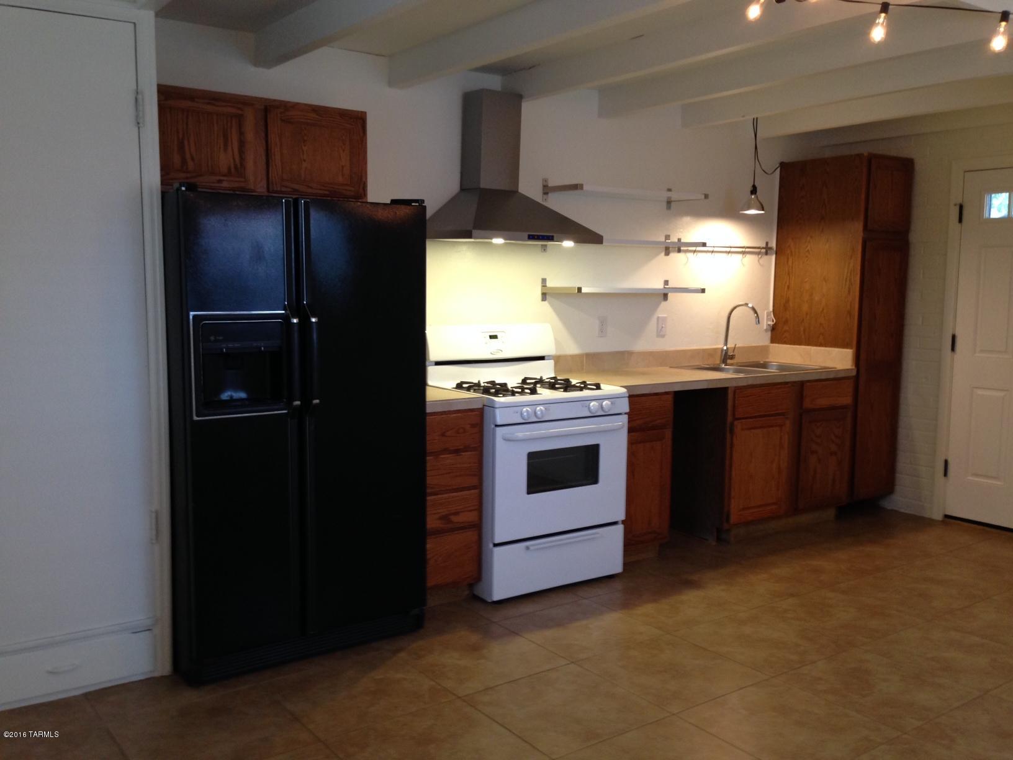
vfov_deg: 42.9
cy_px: 380
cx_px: 506
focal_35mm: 33
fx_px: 966
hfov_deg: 55.4
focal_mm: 4.12
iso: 100
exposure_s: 1/20
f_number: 2.4
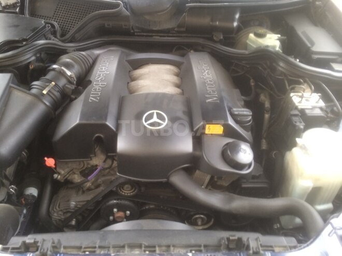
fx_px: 287
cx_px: 171
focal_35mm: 29
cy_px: 128
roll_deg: -5.2
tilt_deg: -41.1
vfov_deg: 48.2
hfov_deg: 61.7
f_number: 2.2
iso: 50
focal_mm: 4.15
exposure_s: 1/33
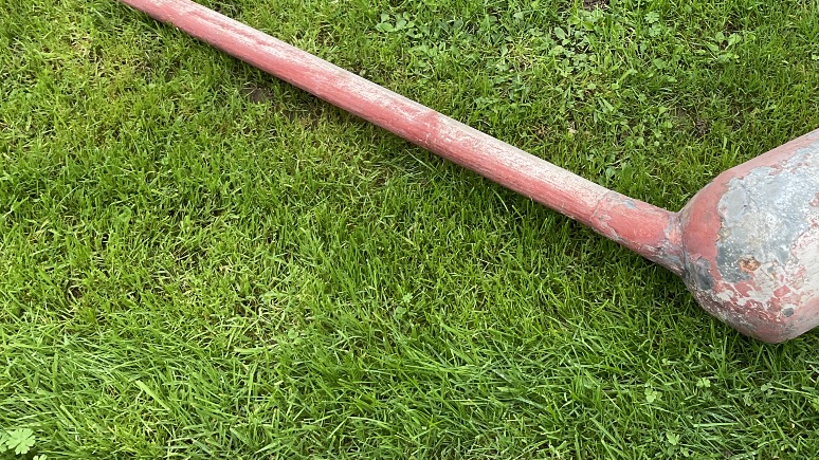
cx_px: 511
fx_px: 1064
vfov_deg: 23.7
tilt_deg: -49.9
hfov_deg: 41.8
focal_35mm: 49
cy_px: 42
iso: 32
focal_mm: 3
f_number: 1.8
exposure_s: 1/100
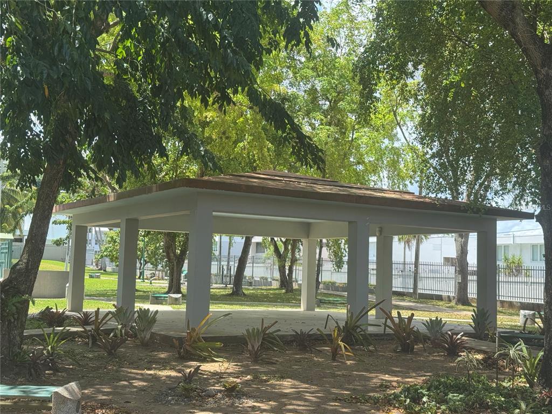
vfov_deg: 30.3
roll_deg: -2.2
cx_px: 276
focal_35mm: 48
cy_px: 207
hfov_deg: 39.7
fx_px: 765
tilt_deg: +4.2
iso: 64
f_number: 1.78
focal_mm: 6.76
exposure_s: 1/1011
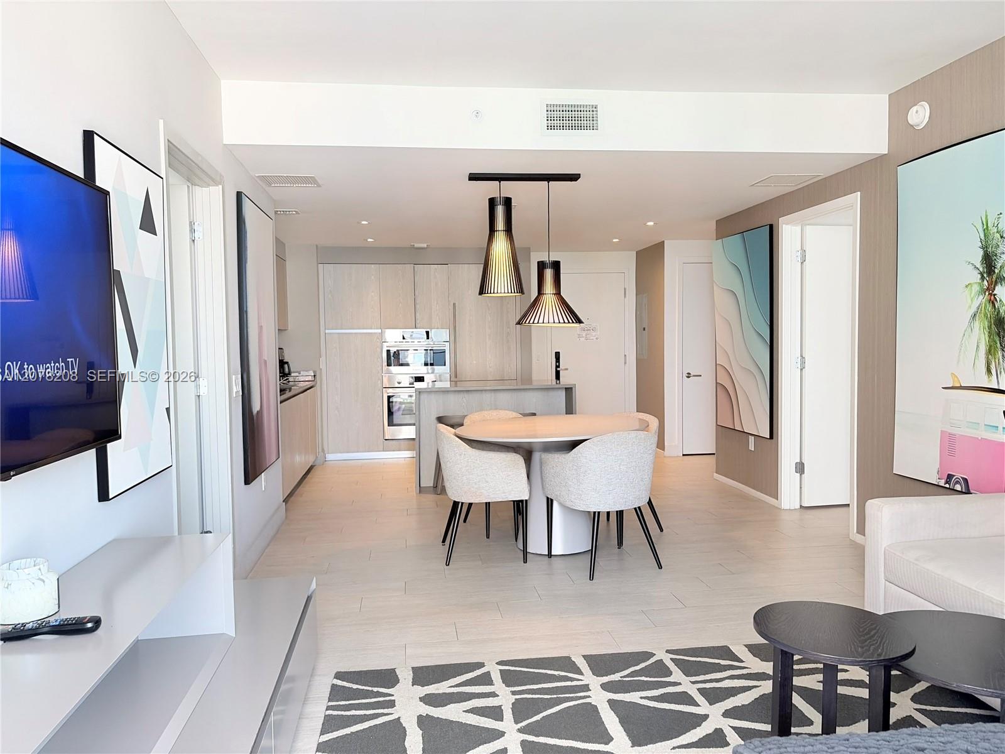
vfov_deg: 53.1
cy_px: 377
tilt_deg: -2.4
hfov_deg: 67.3
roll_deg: +0.5
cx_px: 502
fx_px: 755
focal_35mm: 26
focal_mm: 5.96
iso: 80
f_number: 1.6
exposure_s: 1/120
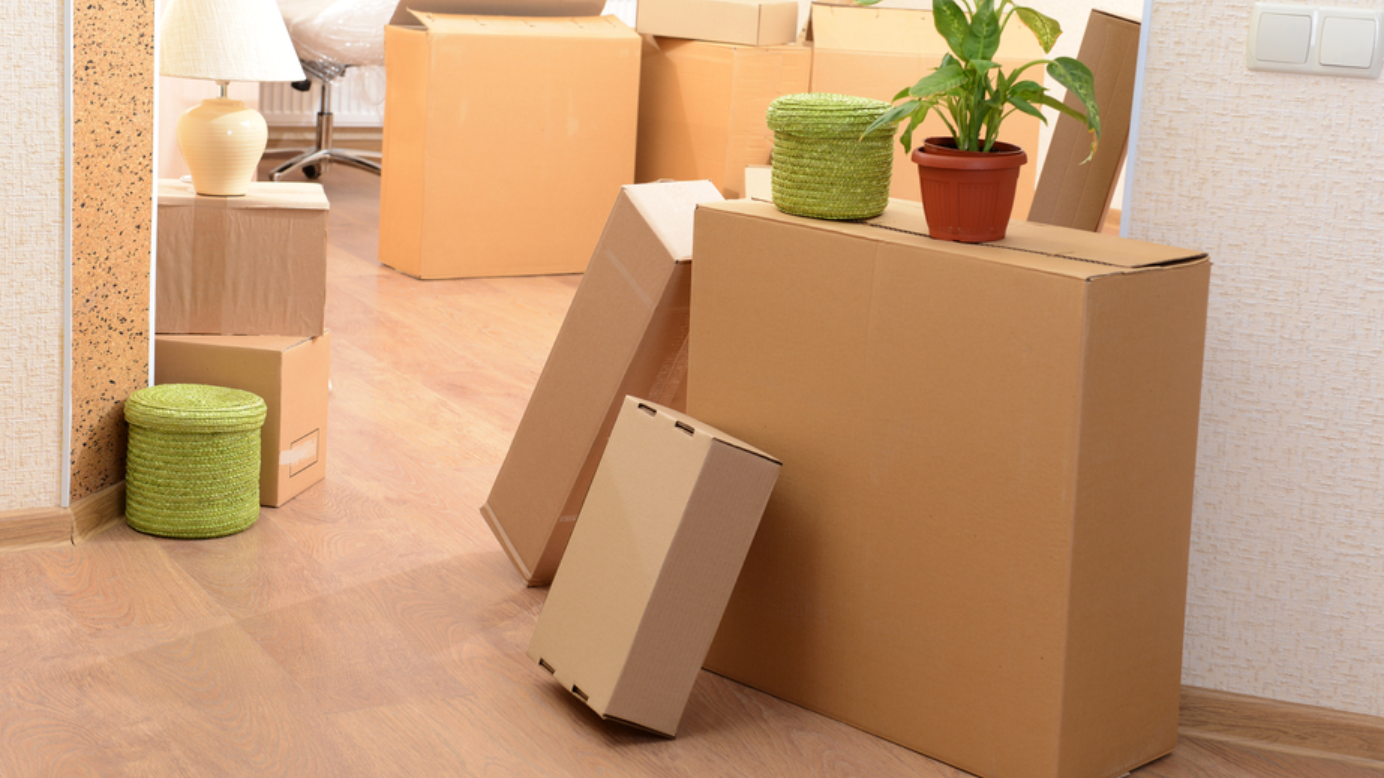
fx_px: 2165
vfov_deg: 20.3
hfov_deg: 35.4
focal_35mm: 59
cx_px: 661
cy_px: 299
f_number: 6.3
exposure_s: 1/160
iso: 200
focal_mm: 52
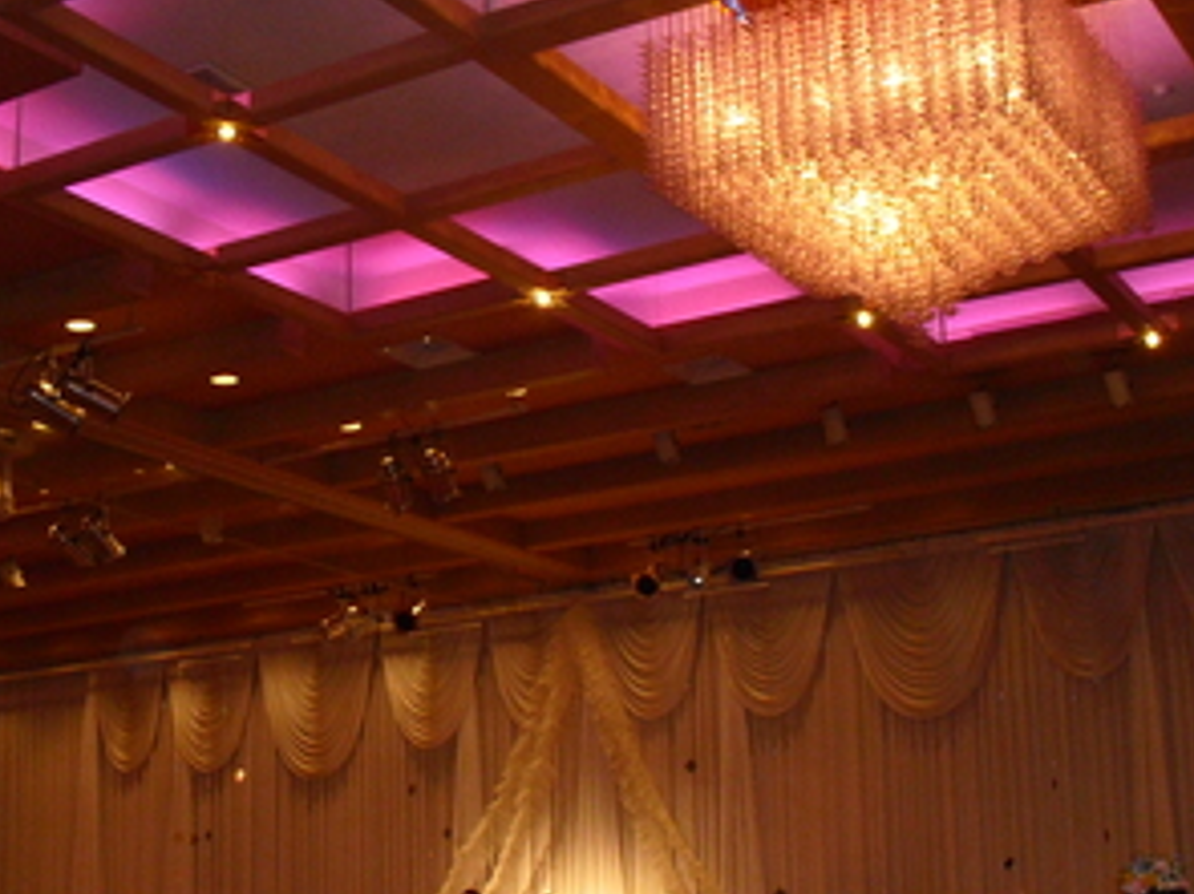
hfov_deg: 31.7
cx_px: 615
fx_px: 2103
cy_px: 556
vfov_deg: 24.0
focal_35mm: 61
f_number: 3.1
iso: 400
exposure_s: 1/60
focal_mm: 6.3
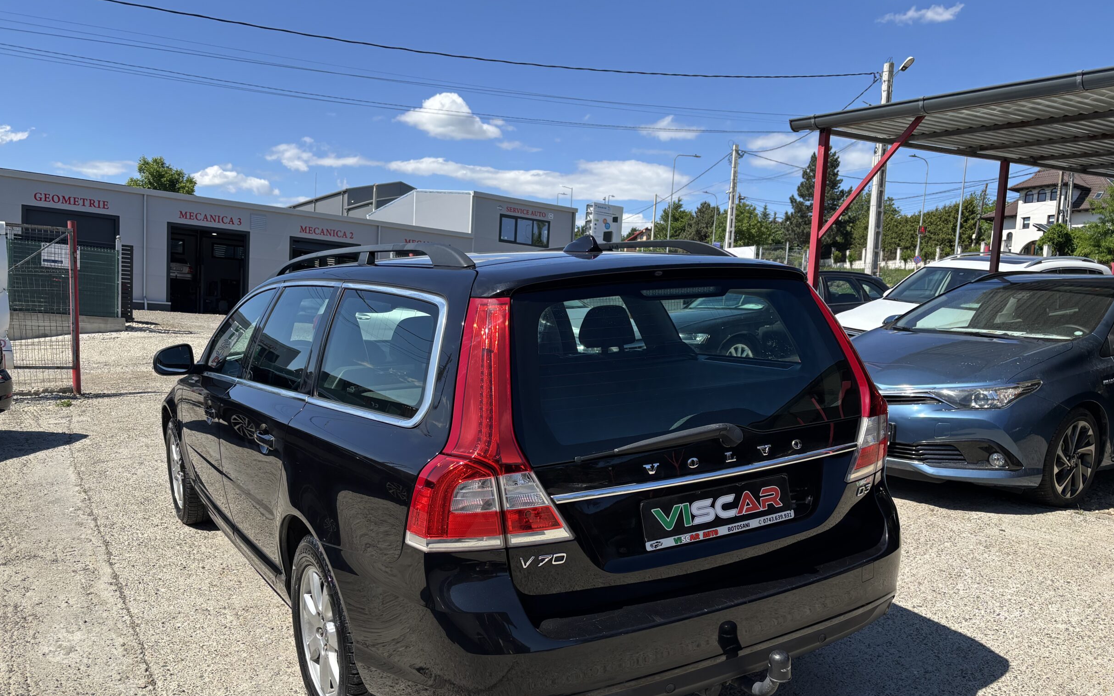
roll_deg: -3.7
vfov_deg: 43.0
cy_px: 416
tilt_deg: -5.8
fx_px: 881
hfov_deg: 64.6
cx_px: 546
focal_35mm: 29
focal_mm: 5.96
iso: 50
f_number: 1.6
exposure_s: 1/2778
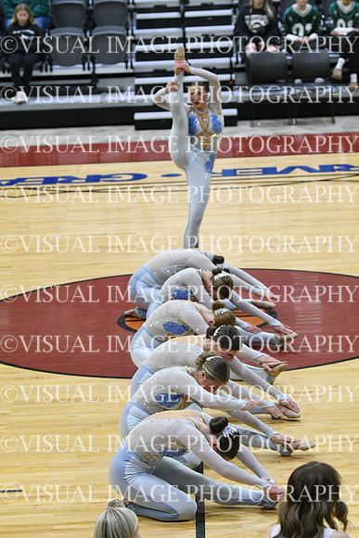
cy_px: 269
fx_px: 2287
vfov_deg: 13.4
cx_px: 180
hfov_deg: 9.0
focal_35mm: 153
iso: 5000
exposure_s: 1/400
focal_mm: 102
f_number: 4
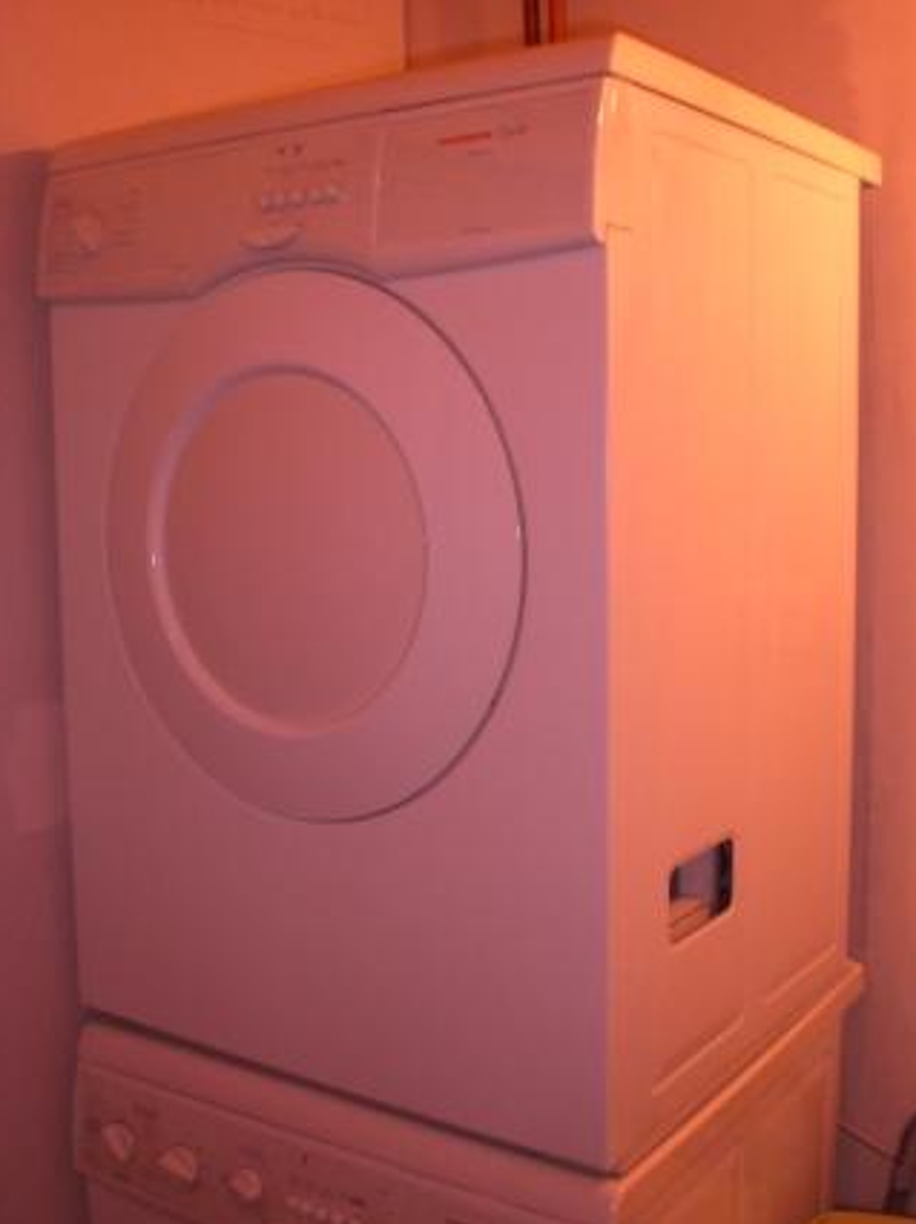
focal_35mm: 40
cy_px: 595
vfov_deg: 46.8
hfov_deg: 35.9
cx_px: 468
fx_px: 1413
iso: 200
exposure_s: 1/30
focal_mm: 6.3
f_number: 3.1
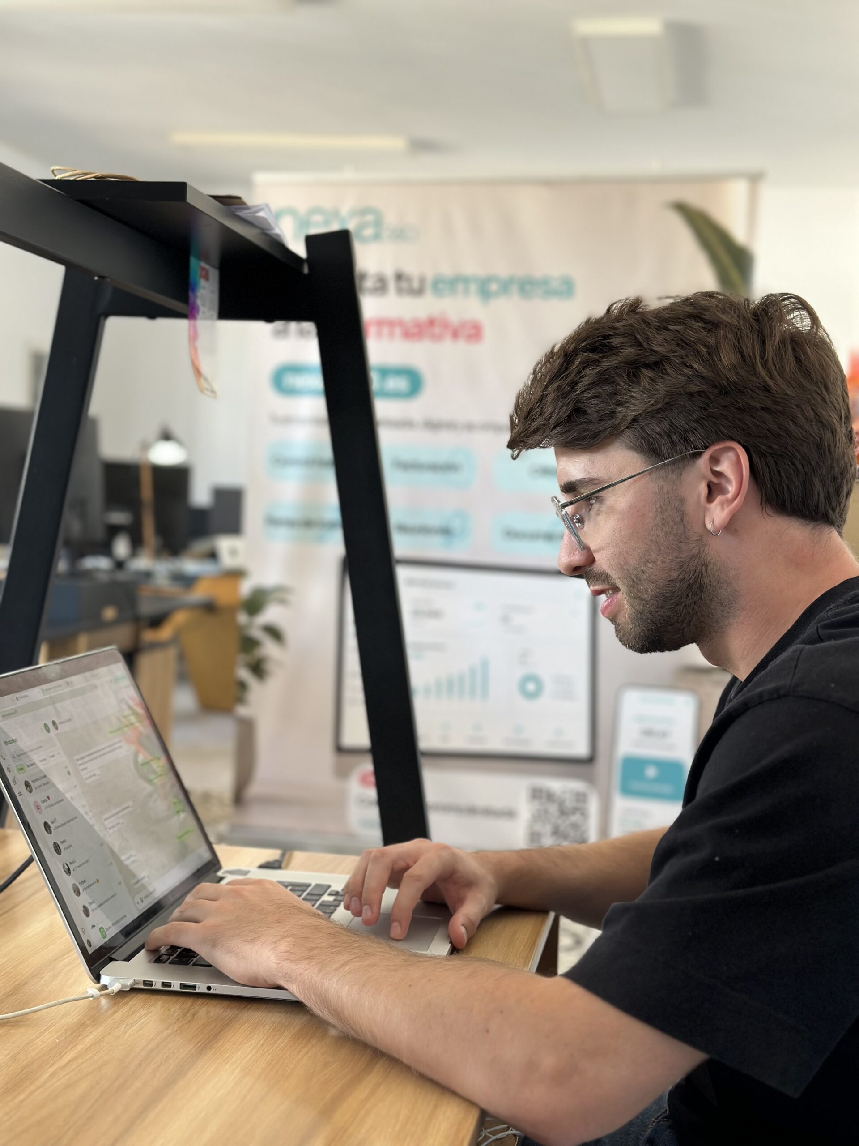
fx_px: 1588
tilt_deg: -2.7
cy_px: 573
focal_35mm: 48
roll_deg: -2.9
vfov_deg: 39.7
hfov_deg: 30.3
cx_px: 430
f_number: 1.78
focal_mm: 6.86
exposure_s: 1/121
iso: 100
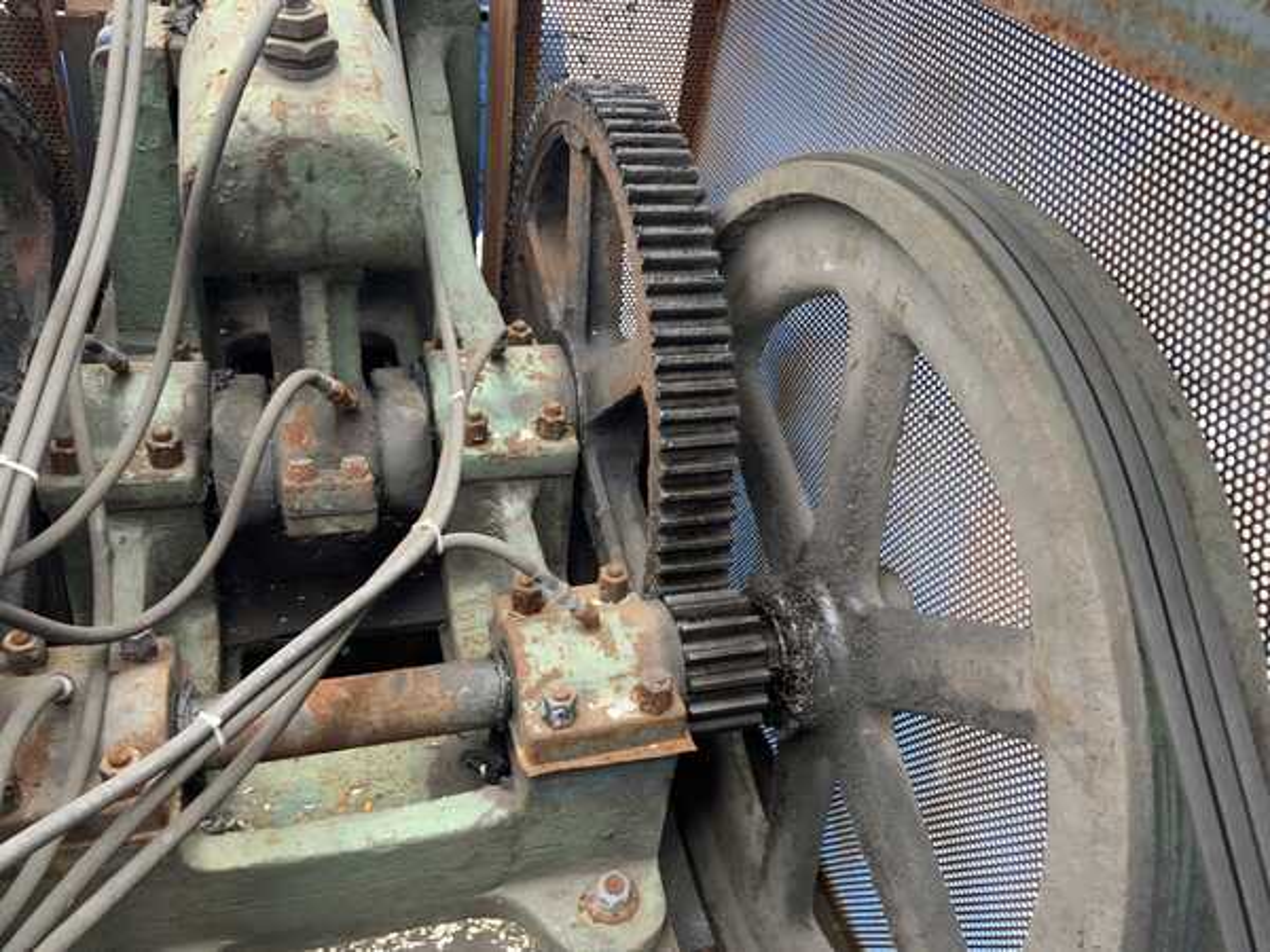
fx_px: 1064
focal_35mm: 29
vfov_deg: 48.2
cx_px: 635
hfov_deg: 61.7
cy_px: 476
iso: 64
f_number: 1.8
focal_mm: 3
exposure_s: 1/101
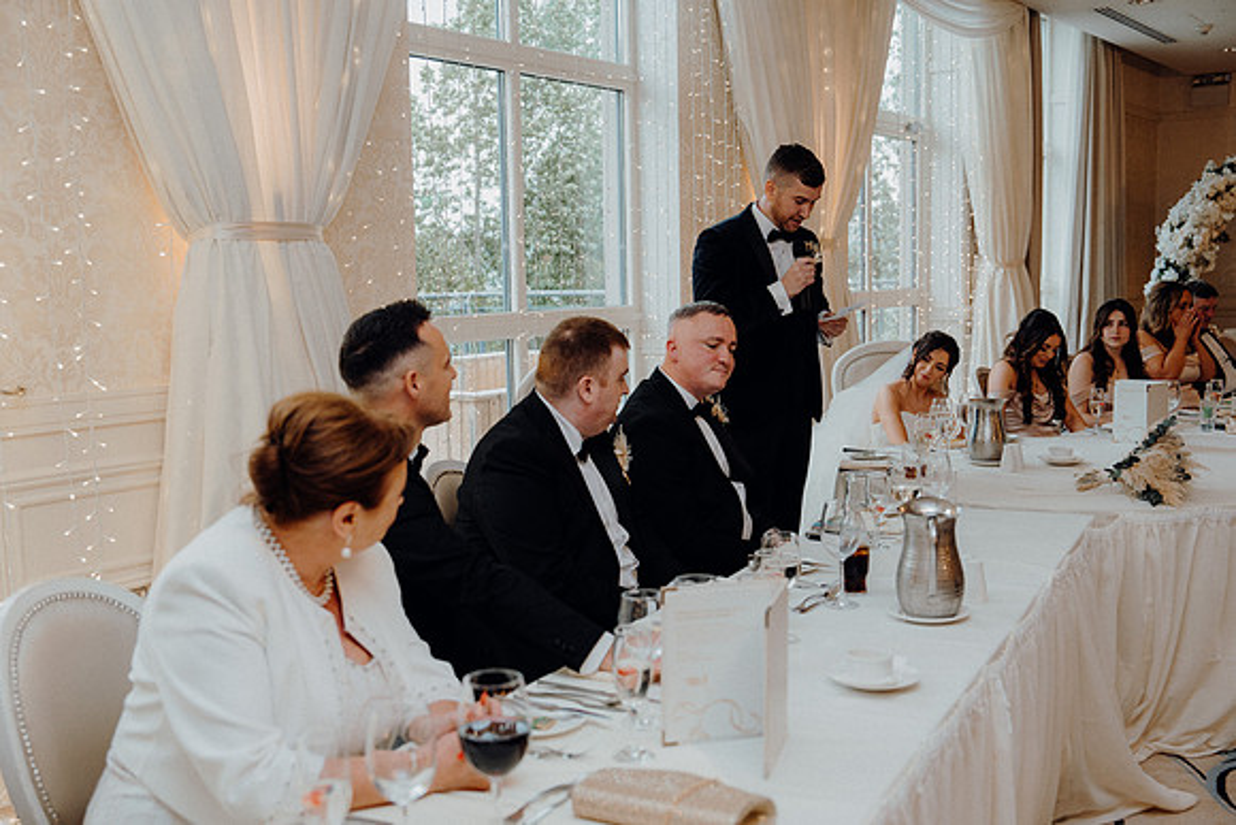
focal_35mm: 38
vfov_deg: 35.1
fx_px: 1305
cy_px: 412
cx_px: 618
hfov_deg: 50.7
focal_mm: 38
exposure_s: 1/160
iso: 1000
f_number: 3.5
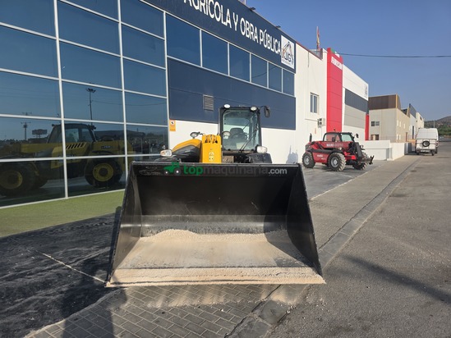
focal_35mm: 23
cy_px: 169
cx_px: 226
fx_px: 300
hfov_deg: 73.9
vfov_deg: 58.9
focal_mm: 6.3
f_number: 1.7
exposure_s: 1/5608
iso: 80
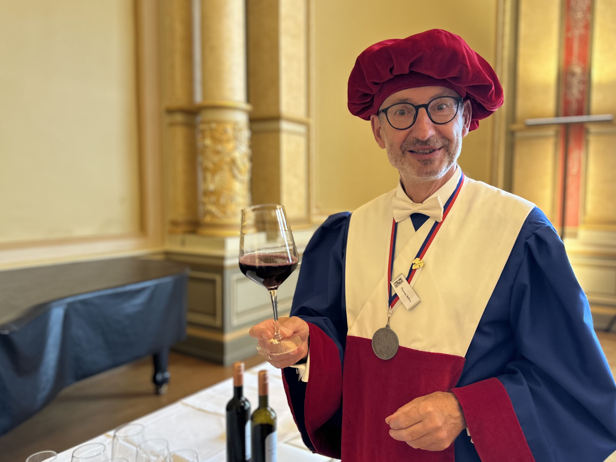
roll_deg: -0.1
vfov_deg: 51.4
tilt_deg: -5.1
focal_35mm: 27
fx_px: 480
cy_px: 227
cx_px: 337
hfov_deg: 65.2
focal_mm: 6.86
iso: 250
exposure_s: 1/105
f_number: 1.78
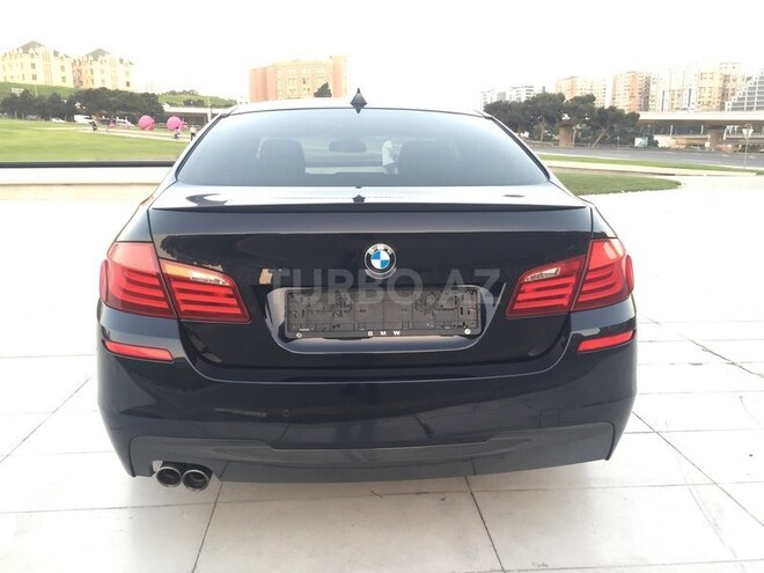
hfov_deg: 61.7
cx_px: 382
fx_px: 640
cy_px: 286
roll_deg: -0.7
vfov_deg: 48.2
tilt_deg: -12.1
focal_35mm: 29
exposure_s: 1/33
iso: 80
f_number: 2.2
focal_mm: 4.15
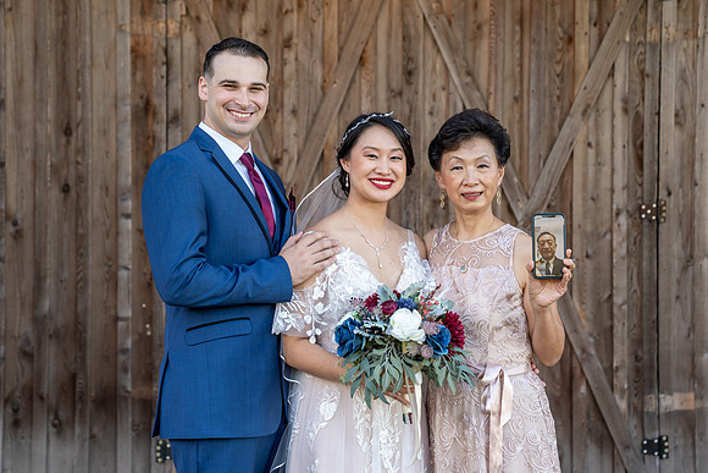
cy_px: 244
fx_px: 1467
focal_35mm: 75
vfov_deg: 18.3
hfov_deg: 27.1
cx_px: 365
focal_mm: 70
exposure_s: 1/200
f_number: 4
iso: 400
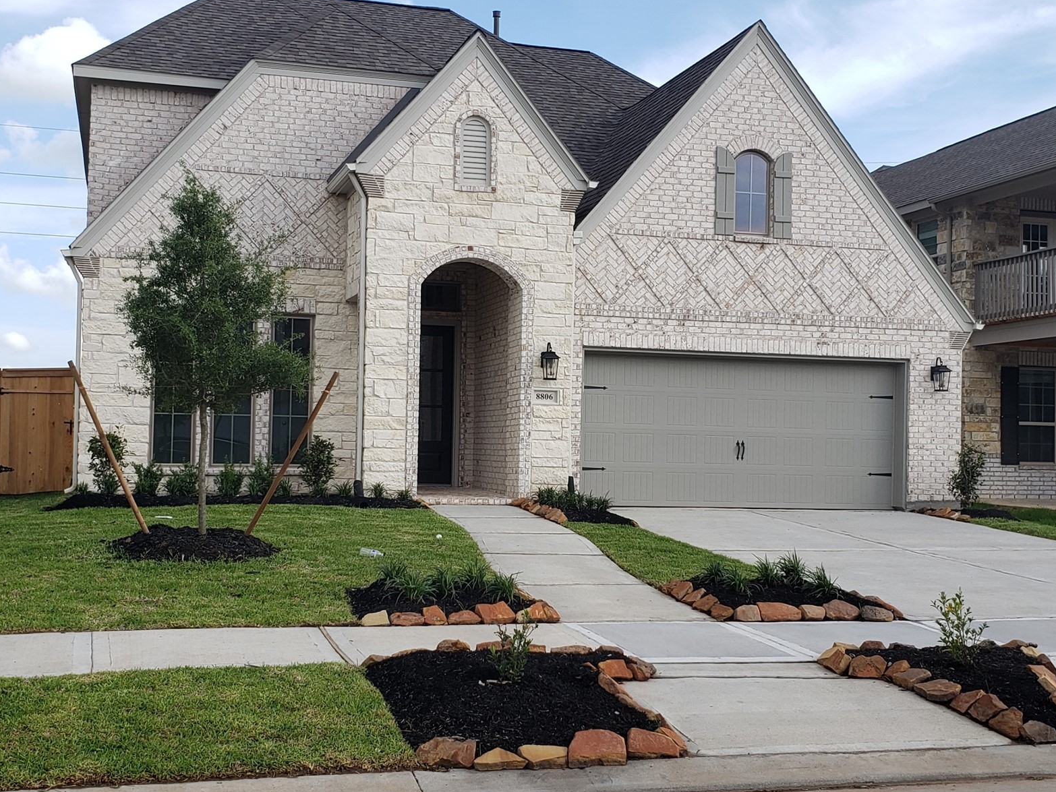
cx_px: 535
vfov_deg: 41.8
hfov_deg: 53.9
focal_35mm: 34
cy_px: 427
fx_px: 1037
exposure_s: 1/937
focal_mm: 4.3
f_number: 2.4
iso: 50
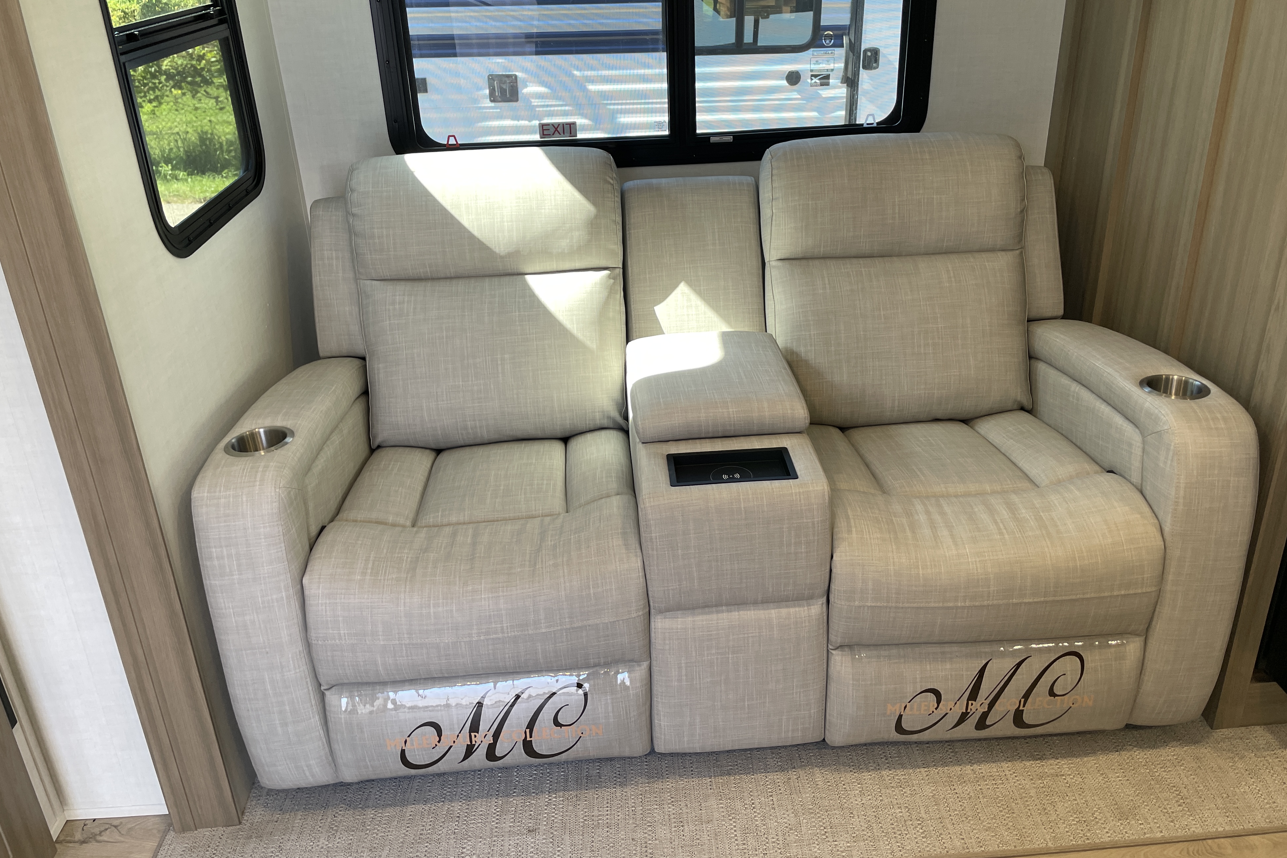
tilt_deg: -23.3
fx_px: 1001
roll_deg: +3.0
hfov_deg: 65.5
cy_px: 367
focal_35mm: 28
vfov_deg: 46.3
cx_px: 664
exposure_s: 1/121
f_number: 1.6
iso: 64
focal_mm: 4.2
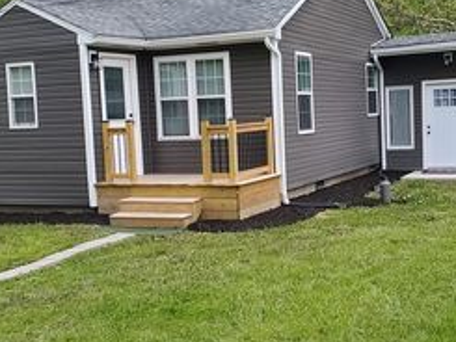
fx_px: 699
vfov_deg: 27.5
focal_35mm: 53
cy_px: 170
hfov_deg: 35.8
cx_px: 300
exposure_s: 1/120
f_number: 2.4
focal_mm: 4.3
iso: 320
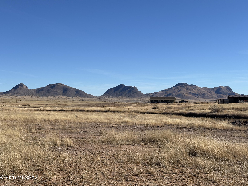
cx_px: 124
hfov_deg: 36.8
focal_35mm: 52
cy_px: 93
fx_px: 373
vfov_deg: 28.0
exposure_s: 1/4255
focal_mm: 5.96
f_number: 1.6
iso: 40
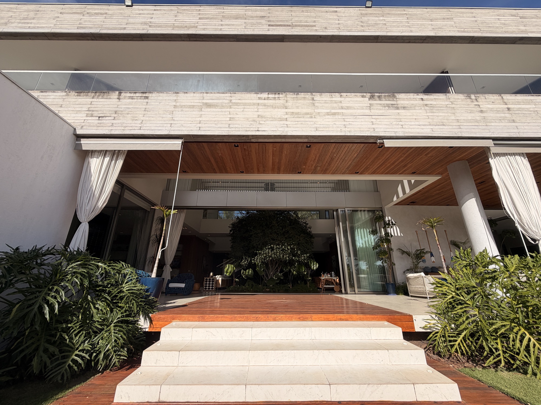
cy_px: 202
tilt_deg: +19.3
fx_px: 219
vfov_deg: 85.7
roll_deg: +0.5
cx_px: 270
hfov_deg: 102.1
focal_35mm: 14
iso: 20
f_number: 2.2
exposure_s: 1/853
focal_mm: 2.22
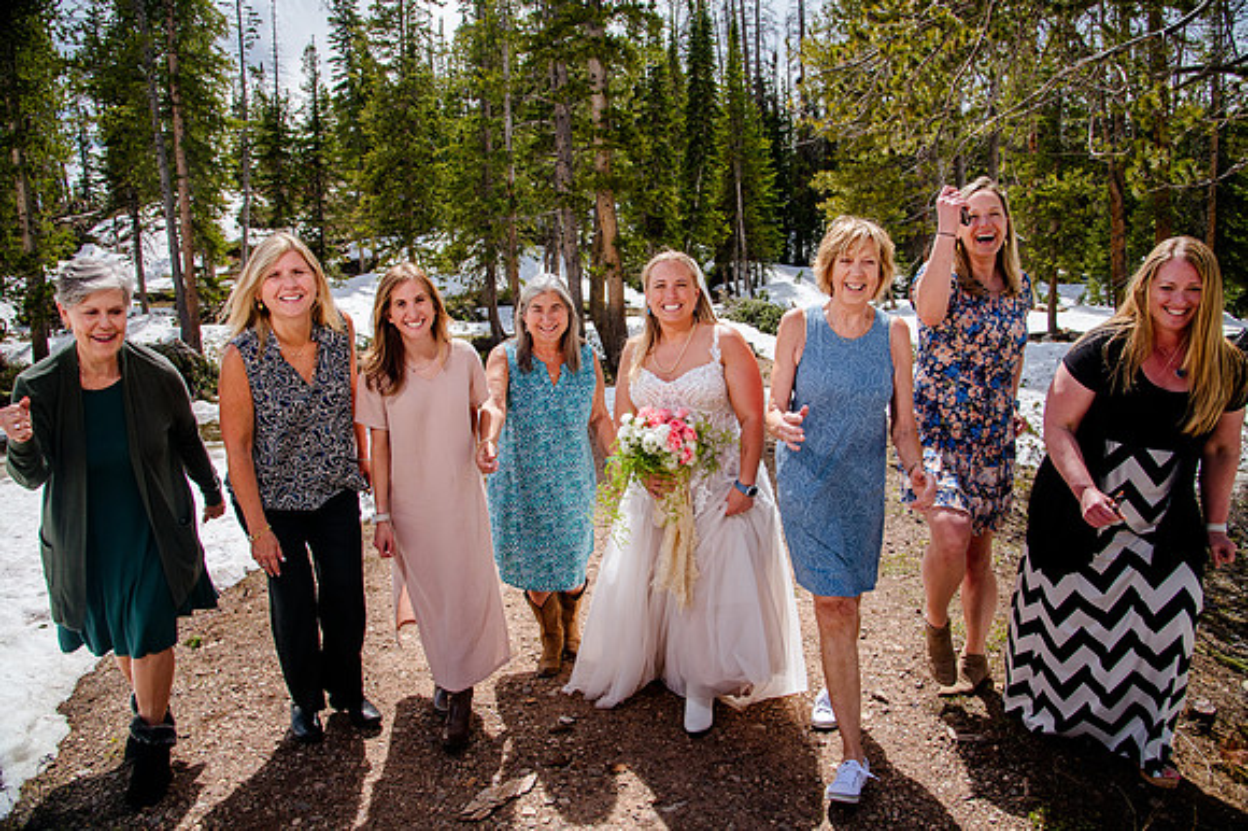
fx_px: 855
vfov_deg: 51.8
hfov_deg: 72.3
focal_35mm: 25
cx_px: 634
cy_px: 416
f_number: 7.1
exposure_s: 1/320
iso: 400
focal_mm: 24
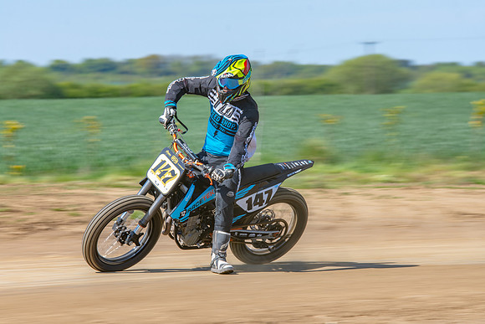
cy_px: 162
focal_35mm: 300
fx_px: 4042
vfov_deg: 4.6
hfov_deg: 6.9
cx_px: 242
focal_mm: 200
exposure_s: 1/160
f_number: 8
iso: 200
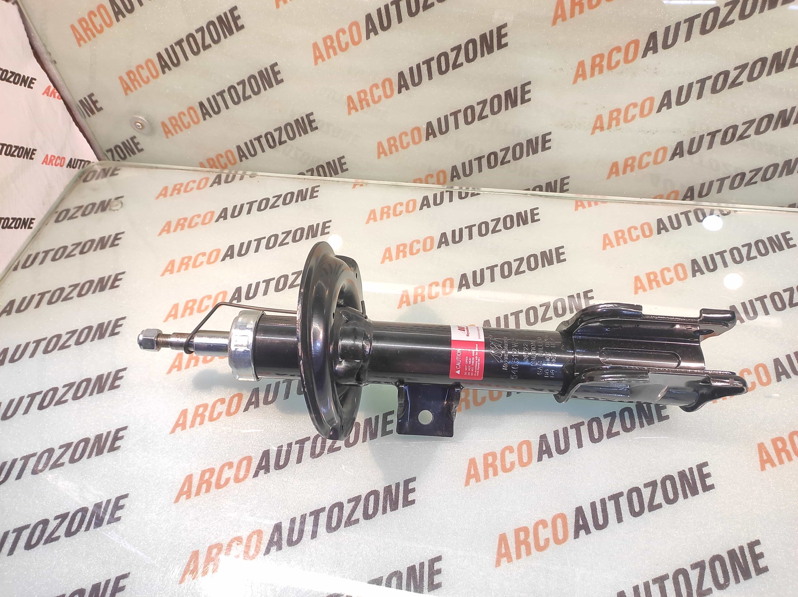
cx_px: 399
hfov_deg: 91.1
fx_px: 392
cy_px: 298
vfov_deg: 74.7
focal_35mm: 17
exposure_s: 1/33
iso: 303
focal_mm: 4.74
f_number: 1.79
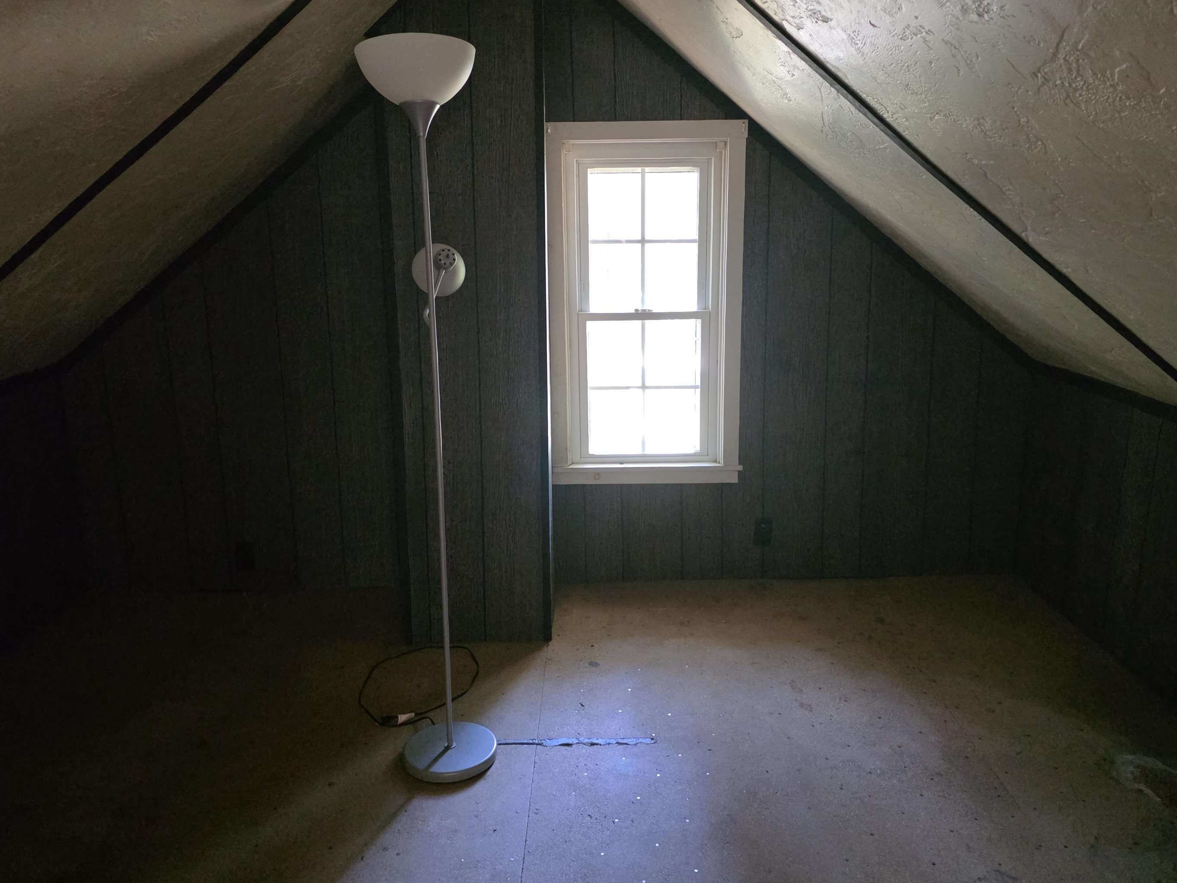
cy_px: 431
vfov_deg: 53.1
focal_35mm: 26
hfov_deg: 67.3
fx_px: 884
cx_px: 606
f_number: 1.7
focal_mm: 6.3
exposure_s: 1/120
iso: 2500
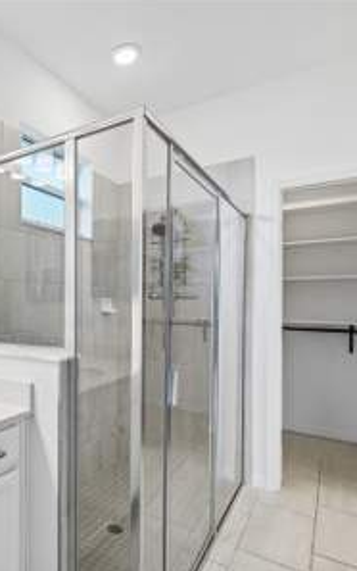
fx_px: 358
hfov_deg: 46.4
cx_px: 19
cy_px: 301
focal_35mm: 23
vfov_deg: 77.1
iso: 400
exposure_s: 1/30
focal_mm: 14
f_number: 8
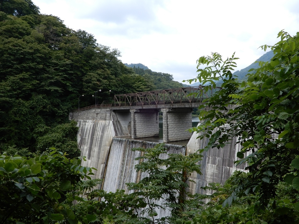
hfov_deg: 60.0
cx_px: 150
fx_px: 259
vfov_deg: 46.8
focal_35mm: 30
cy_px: 112
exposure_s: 1/250
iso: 80
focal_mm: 5.4
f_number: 5
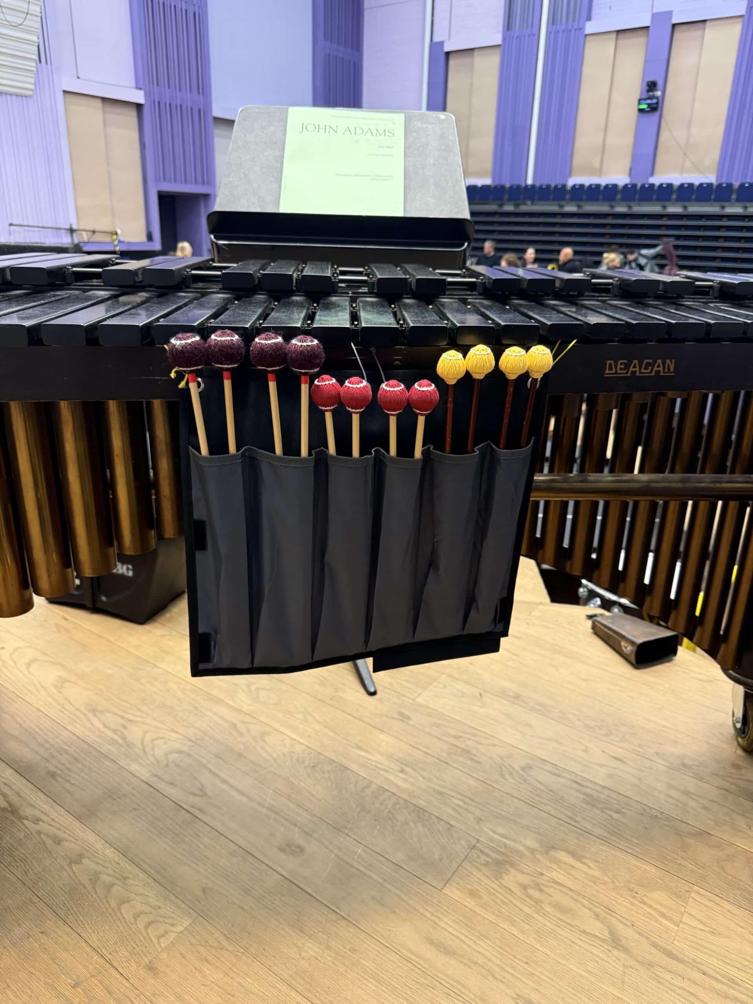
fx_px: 696
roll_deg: -2.2
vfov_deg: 71.6
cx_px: 376
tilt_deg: -19.2
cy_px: 502
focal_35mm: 24
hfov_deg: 56.8
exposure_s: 1/50
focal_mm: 6.76
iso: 320
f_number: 1.78
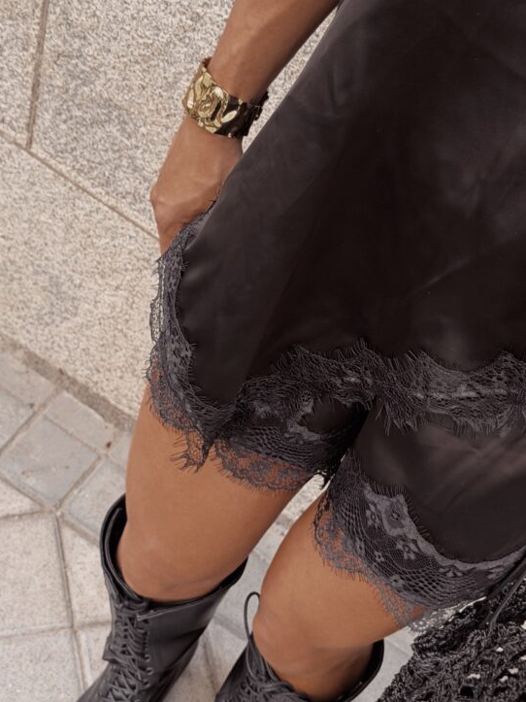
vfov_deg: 28.6
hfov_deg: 21.6
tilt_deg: -54.7
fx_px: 1378
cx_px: 298
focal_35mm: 68
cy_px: 358
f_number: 1.78
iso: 50
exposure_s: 1/133
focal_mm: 6.76
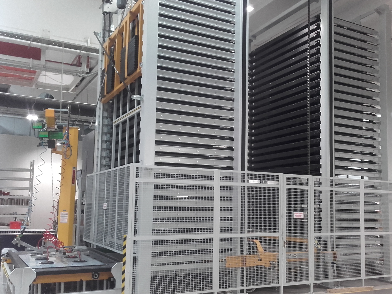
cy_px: 164
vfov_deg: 38.6
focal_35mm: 37
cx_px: 224
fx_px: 419
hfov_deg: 50.0
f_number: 2.2
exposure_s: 1/17
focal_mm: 3.31
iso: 100
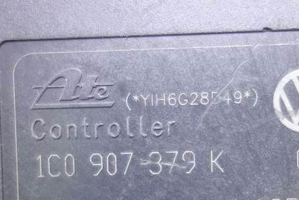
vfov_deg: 25.4
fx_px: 432
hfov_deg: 37.9
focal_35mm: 52
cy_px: 172
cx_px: 189
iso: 160
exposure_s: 1/30
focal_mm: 10.4
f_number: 1.8
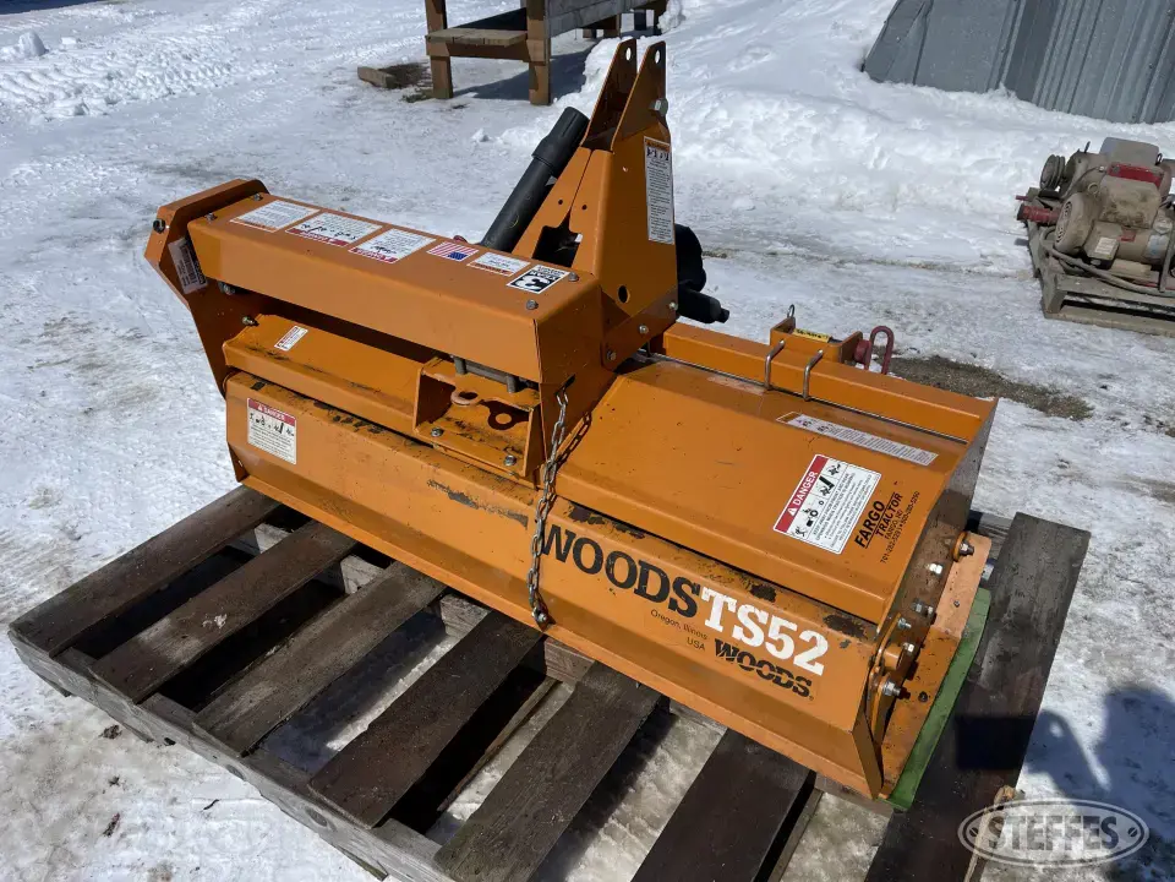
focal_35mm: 26
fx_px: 883
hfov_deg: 67.3
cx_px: 588
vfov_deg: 53.1
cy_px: 441
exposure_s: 1/10000
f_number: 1.6
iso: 32
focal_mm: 5.1
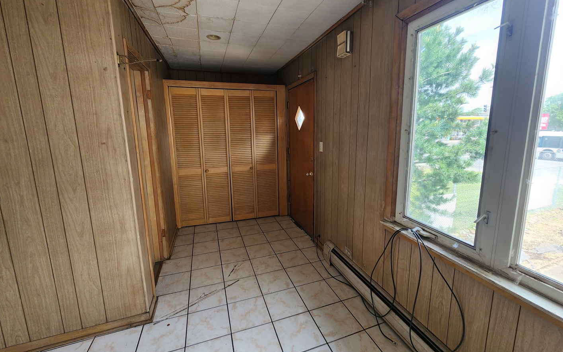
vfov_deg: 78.6
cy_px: 165
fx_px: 215
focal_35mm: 14
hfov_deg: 105.3
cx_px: 283
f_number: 2.2
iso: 125
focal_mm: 2.2
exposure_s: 1/60
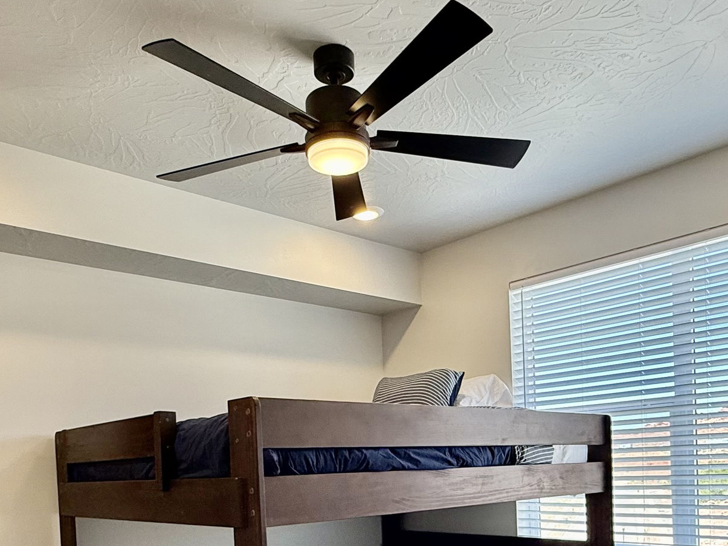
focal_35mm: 33
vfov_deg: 39.7
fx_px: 694
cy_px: 496
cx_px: 389
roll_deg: +2.1
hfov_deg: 55.3
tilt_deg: -2.1
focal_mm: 2.22
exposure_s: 1/120
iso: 80
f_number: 2.2
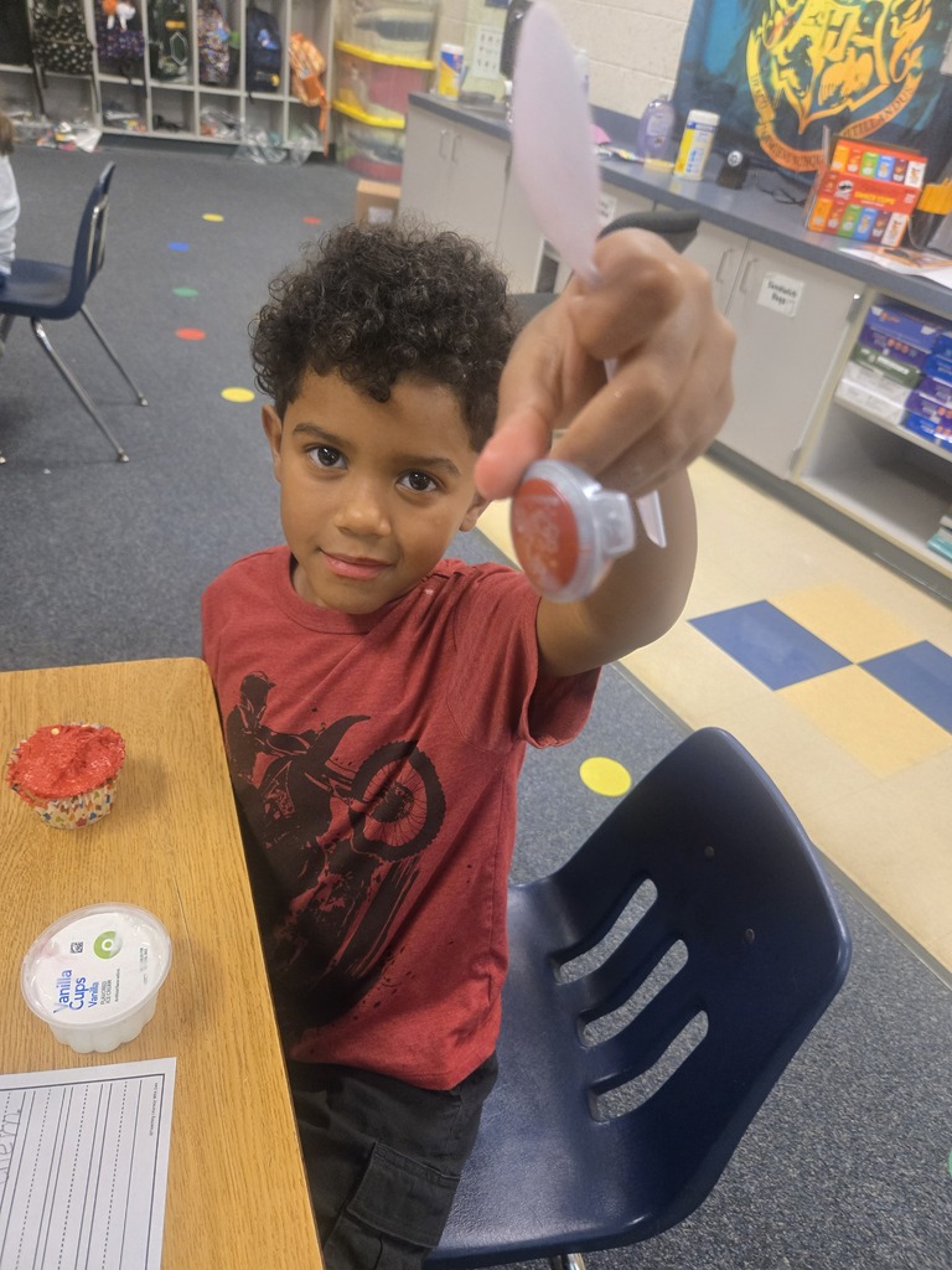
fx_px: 843
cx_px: 476
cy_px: 635
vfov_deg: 73.9
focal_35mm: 23
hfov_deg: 58.9
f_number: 1.8
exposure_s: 1/60
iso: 1250
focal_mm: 5.4
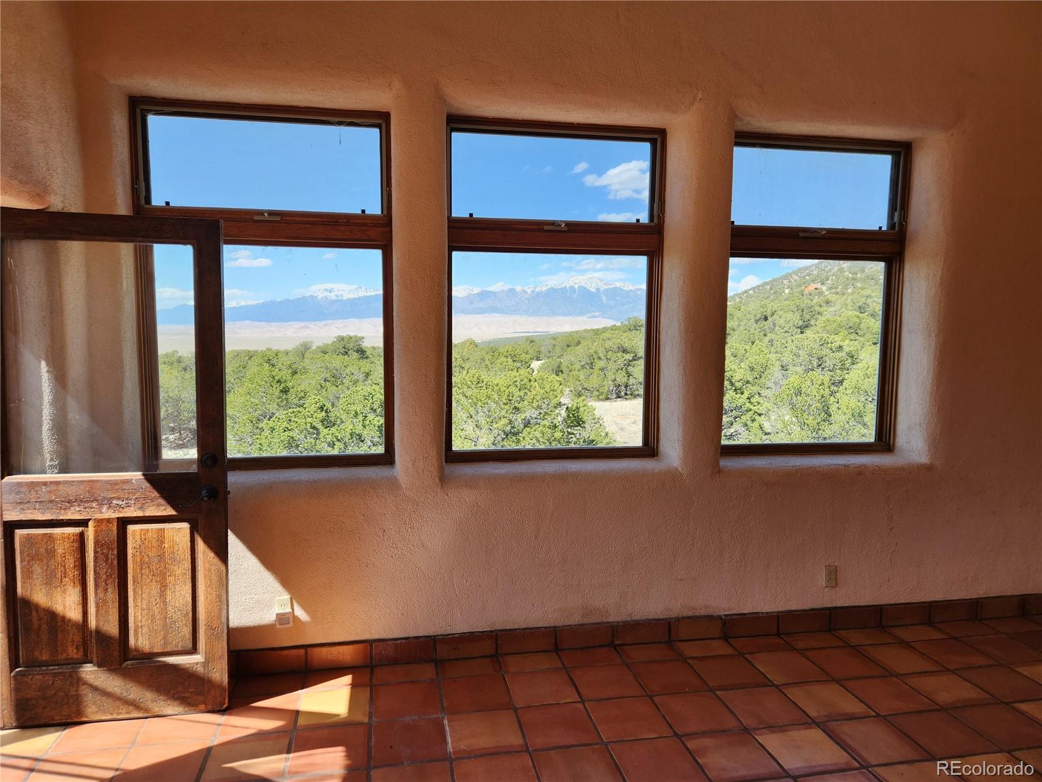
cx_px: 521
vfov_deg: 58.9
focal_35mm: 23
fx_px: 692
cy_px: 391
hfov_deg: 73.9
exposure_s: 1/414
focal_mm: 5.4
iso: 20
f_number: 1.8
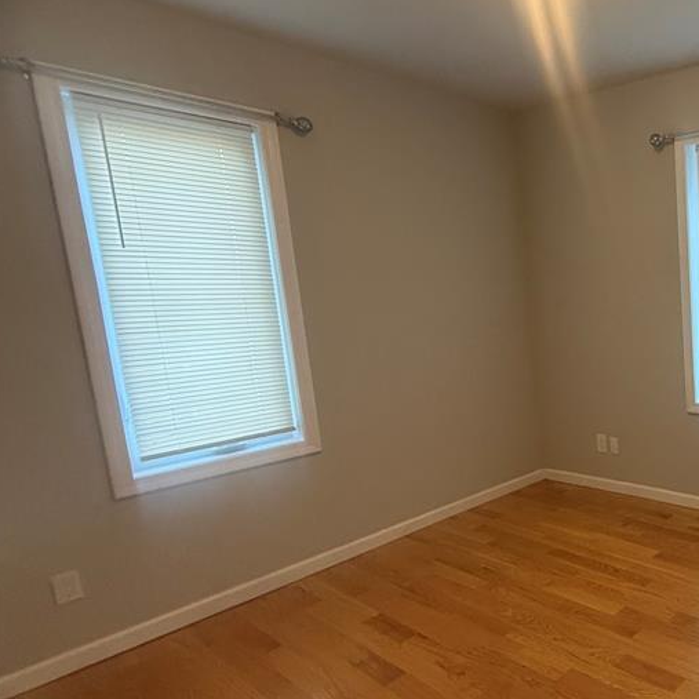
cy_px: 369
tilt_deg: -8.5
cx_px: 699
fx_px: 571
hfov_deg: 50.7
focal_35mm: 25
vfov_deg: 62.9
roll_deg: +2.0
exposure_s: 1/120
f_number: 2.2
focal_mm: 2.22
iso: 320
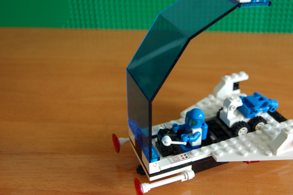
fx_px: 366
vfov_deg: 29.8
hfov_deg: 43.0
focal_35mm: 45
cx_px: 196
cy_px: 80
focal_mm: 22
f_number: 3.8
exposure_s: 1/20
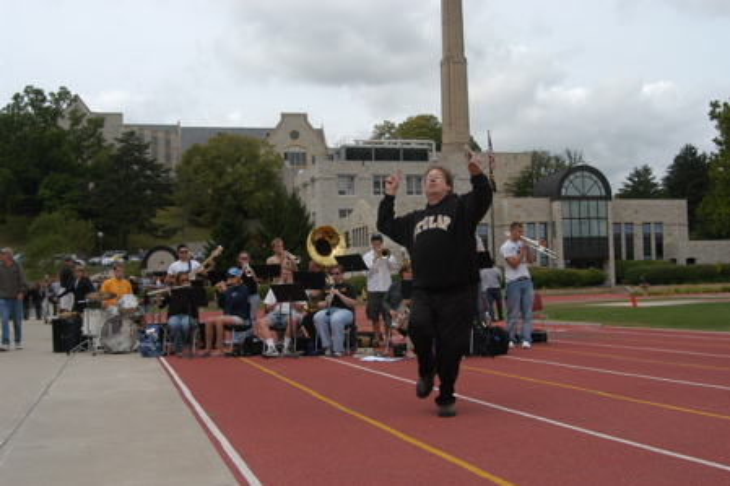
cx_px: 365
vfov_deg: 31.9
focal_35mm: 42
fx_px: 851
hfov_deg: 46.4
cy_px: 243
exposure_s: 1/320
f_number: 9
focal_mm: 28
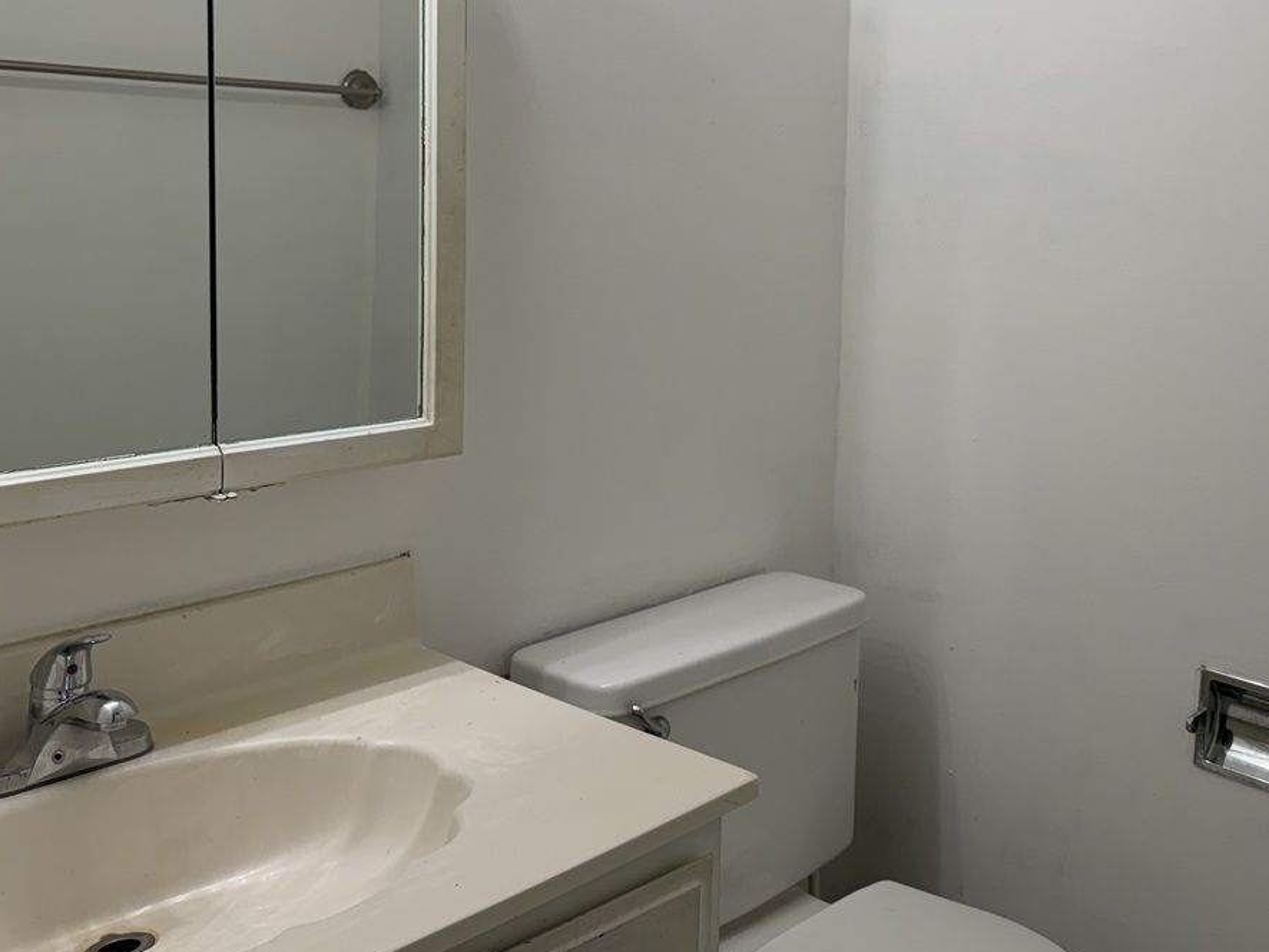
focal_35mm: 39
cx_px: 958
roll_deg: -2.4
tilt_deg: -6.5
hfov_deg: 46.1
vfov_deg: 36.4
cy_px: 314
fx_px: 1430
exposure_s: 1/166
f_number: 1.78
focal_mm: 6.76
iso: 64
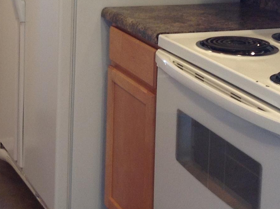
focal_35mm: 102
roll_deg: -0.9
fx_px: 824
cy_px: 4
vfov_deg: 14.3
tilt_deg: -10.6
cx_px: 37
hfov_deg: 19.0
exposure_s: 1/17
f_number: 2.4
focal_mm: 4.28
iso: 50
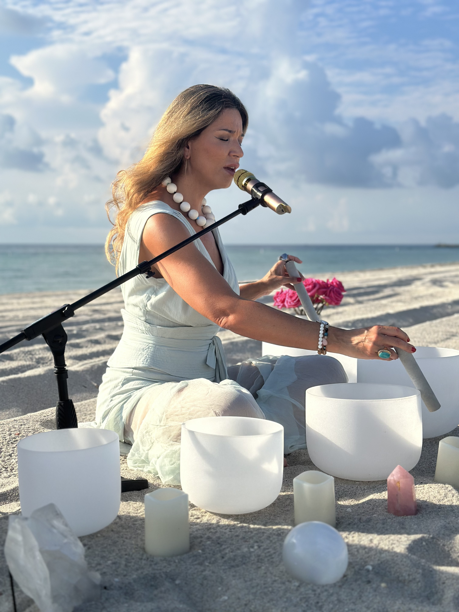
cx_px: 230
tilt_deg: -4.1
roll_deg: -0.1
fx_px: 849
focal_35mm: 48
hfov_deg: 30.3
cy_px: 306
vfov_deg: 39.7
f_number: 1.78
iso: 100
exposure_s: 1/7092
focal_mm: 6.86
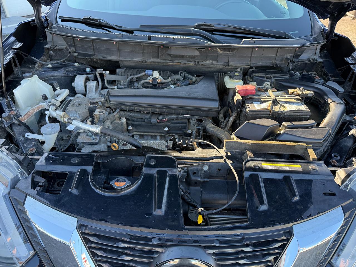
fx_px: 247
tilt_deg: -33.8
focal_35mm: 24
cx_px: 178
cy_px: 134
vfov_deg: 56.8
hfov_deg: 71.6
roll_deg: -1.9
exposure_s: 1/243
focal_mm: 6.76
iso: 160
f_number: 1.78
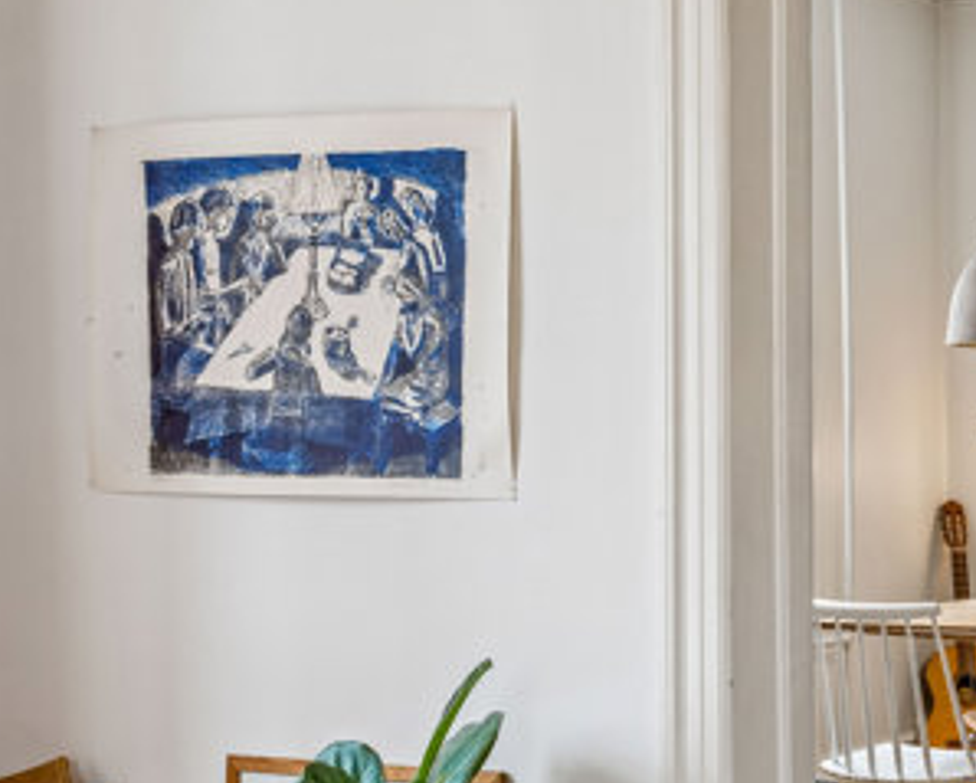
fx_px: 2255
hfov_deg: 22.3
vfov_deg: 19.7
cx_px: 1205
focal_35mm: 78
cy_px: 460
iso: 160
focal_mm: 31
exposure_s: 1/3.33
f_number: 10
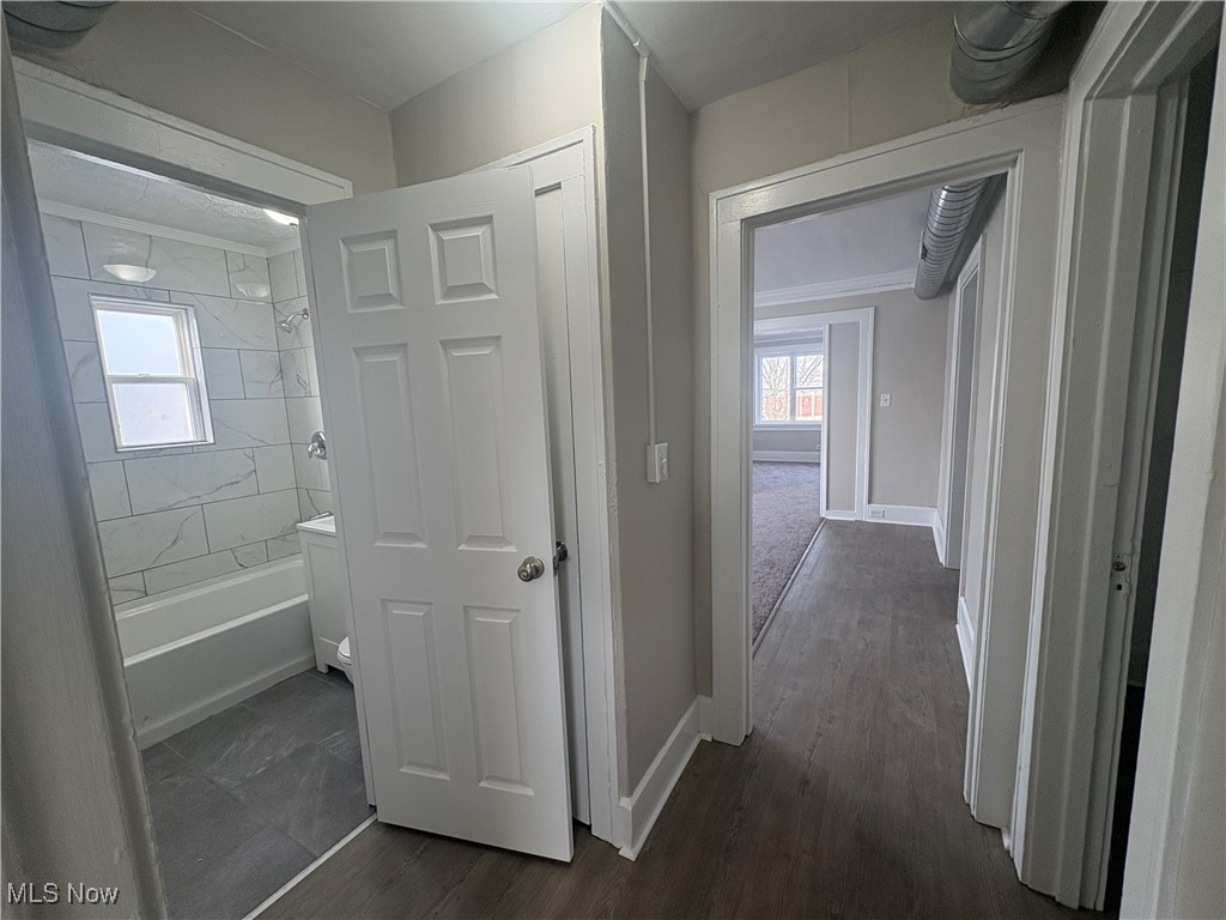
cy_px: 460
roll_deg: +2.4
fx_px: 496
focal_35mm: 14
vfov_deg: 85.7
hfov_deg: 102.1
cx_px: 613
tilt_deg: -7.1
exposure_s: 1/122
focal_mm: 2.22
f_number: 2.2
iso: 100
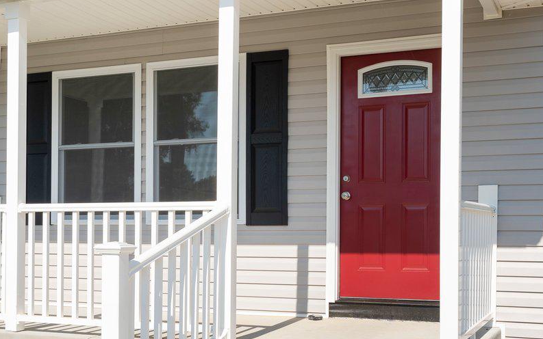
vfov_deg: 24.5
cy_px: 248
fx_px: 775
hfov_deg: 38.5
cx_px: 227
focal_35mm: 52
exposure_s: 1/500
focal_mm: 19.9
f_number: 7.1
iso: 100
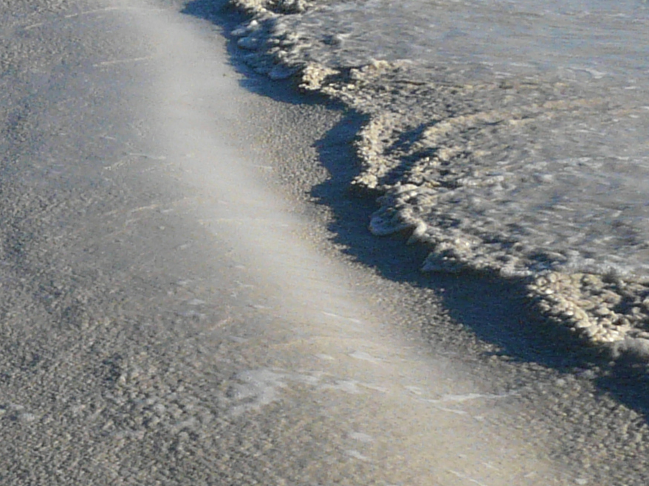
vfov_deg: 14.2
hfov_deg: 18.6
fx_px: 1950
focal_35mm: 104
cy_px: 299
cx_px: 78
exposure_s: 1/400
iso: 100
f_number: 5.6
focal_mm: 4.6
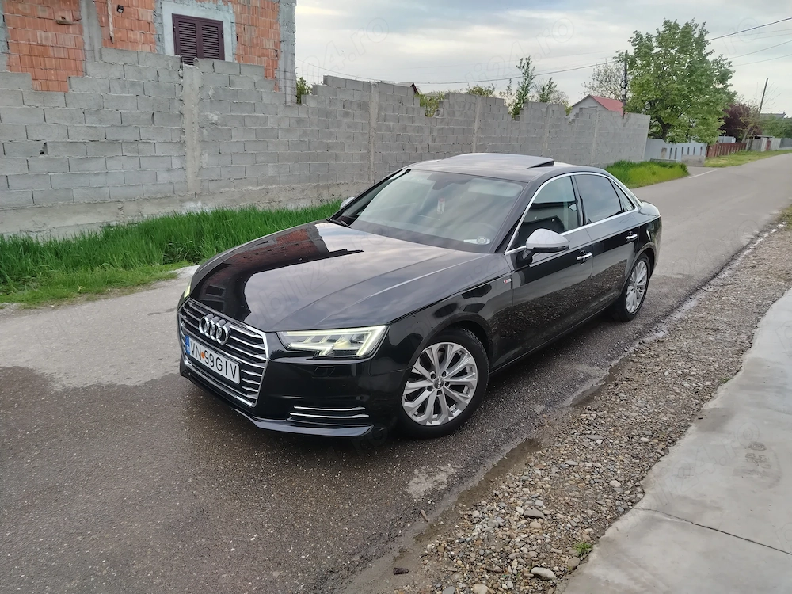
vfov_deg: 56.8
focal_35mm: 24
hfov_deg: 71.6
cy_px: 297
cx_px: 396
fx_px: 549
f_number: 1.75
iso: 122
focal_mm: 5.25
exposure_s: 1/60
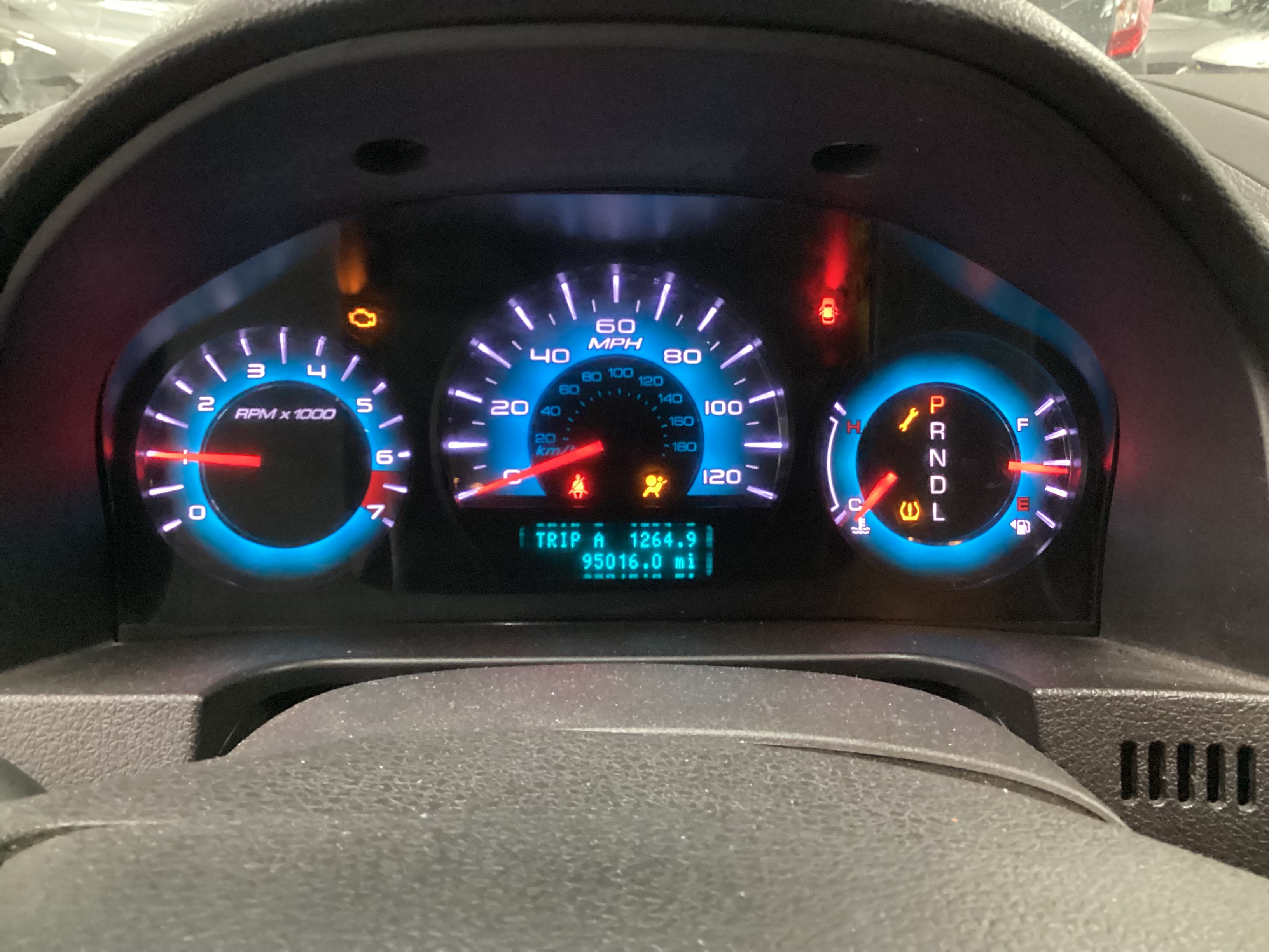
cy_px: 476
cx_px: 634
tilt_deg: -23.8
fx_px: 1136
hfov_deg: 58.4
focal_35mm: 31
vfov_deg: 45.4
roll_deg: -2.7
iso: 640
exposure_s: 1/20
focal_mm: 3.3
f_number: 2.4
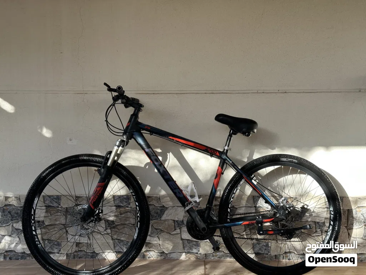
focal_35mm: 48
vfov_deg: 30.3
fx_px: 508
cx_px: 183
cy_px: 138
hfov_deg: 39.7
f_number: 1.78
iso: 64
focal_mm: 6.86
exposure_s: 1/295
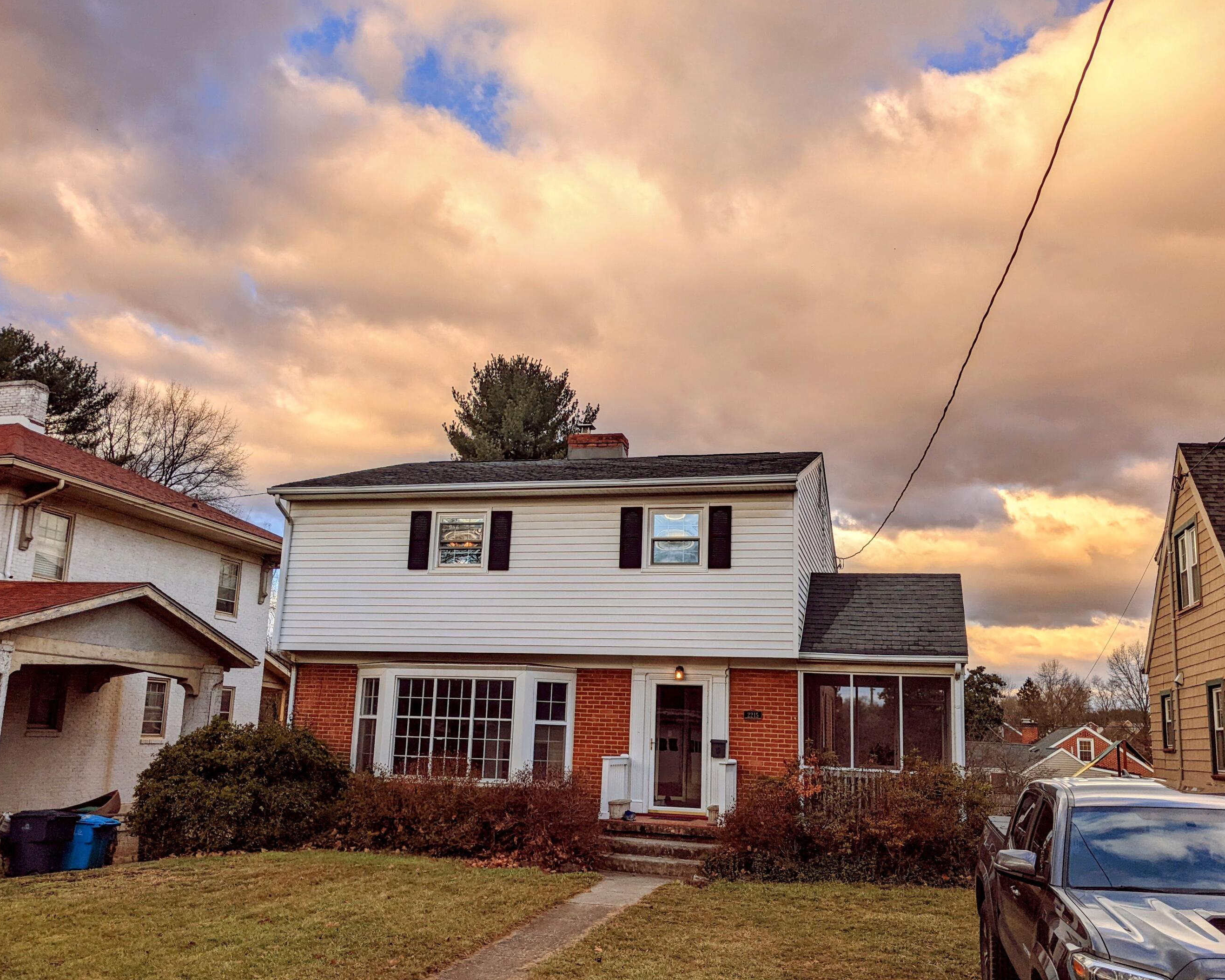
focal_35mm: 30
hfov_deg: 58.8
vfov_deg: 48.5
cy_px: 507
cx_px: 613
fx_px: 1088
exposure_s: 1/2347
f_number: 1.73
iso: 56
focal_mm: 4.38
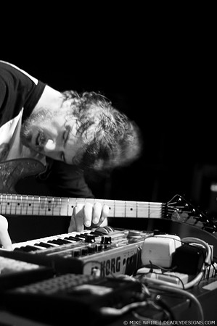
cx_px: 108
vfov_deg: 27.0
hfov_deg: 18.1
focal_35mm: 75
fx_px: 680
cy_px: 163
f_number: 1.8
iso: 1000
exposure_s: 1/125
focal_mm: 50
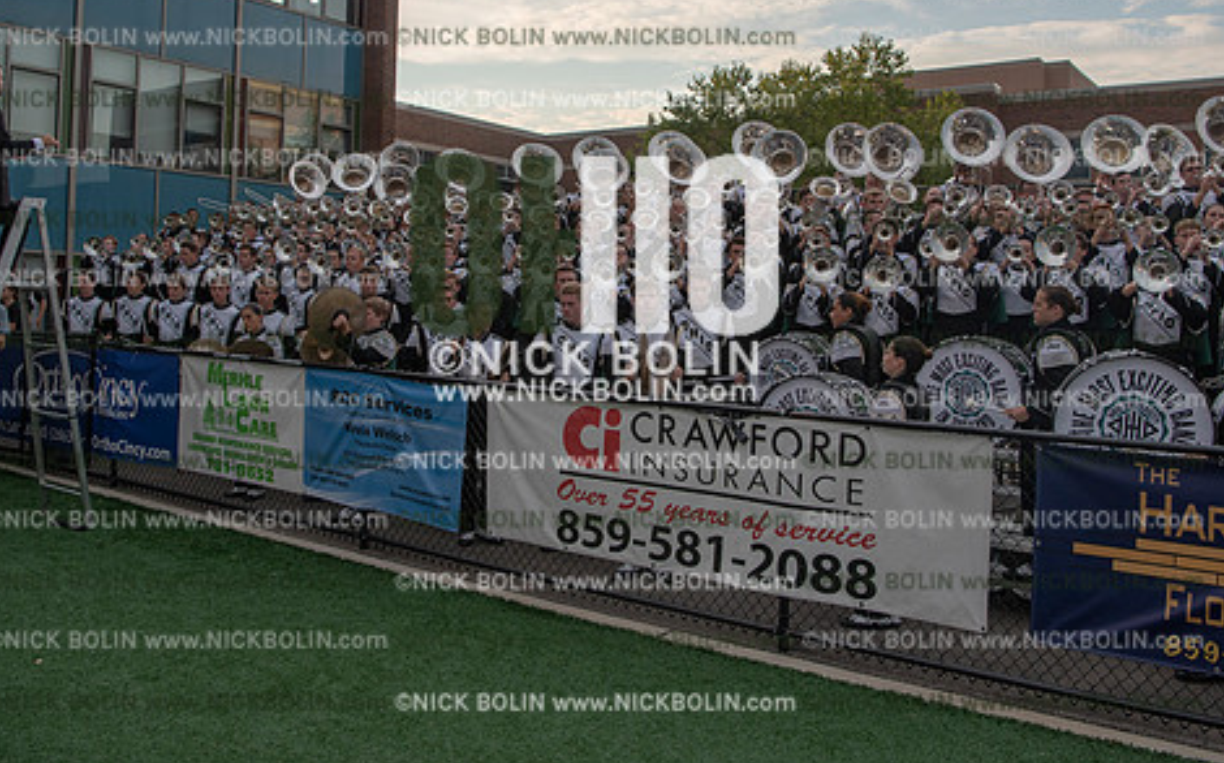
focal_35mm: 34
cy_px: 280
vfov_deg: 37.0
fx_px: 1133
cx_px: 594
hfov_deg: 56.7
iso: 200
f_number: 5
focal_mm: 27
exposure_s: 1/800
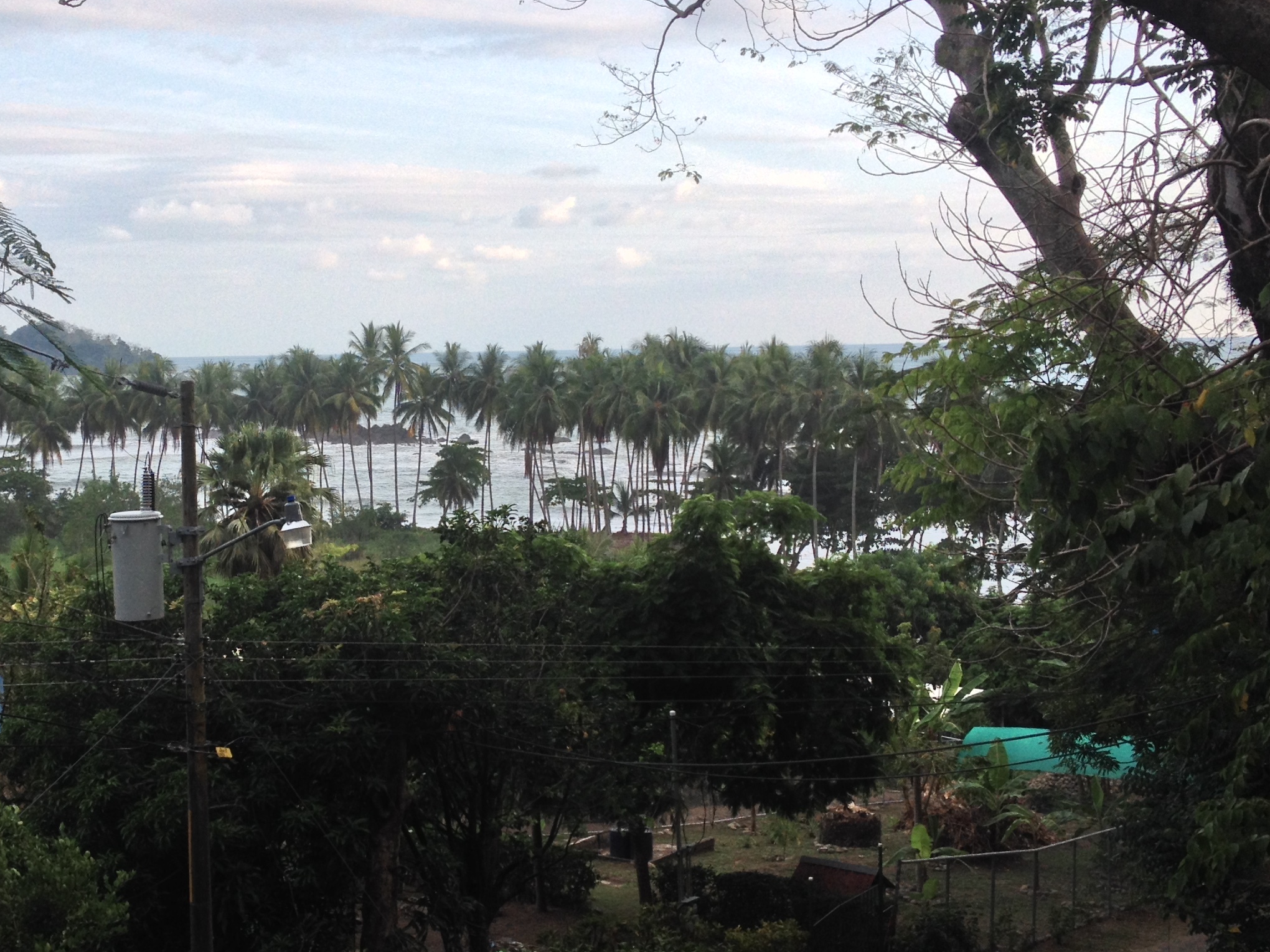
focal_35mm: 56
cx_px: 423
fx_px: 2055
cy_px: 482
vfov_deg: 26.1
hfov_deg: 34.0
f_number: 2.4
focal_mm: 4.28
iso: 50
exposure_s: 1/557
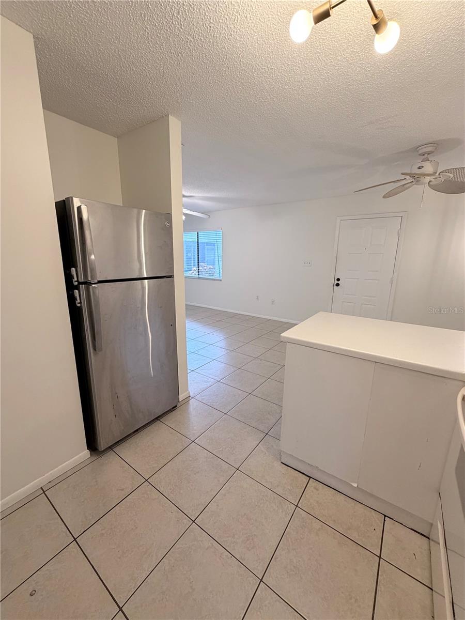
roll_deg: -1.1
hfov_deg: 85.7
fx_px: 251
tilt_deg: -12.9
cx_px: 232
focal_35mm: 14
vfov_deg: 102.1
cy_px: 310
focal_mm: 2.22
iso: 320
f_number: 2.2
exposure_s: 1/120
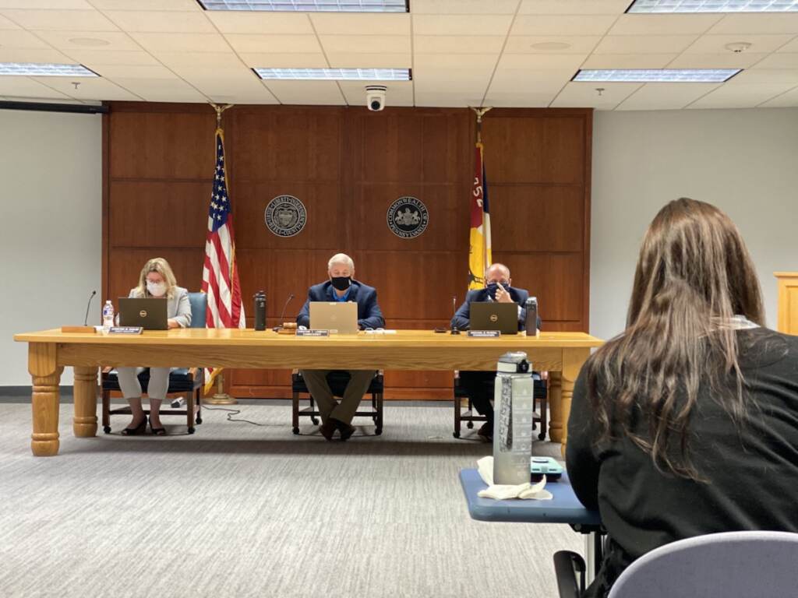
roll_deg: -1.2
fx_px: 1199
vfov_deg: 28.0
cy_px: 299
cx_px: 399
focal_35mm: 52
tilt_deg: -1.5
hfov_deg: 36.8
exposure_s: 1/40
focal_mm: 6
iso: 400
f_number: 2
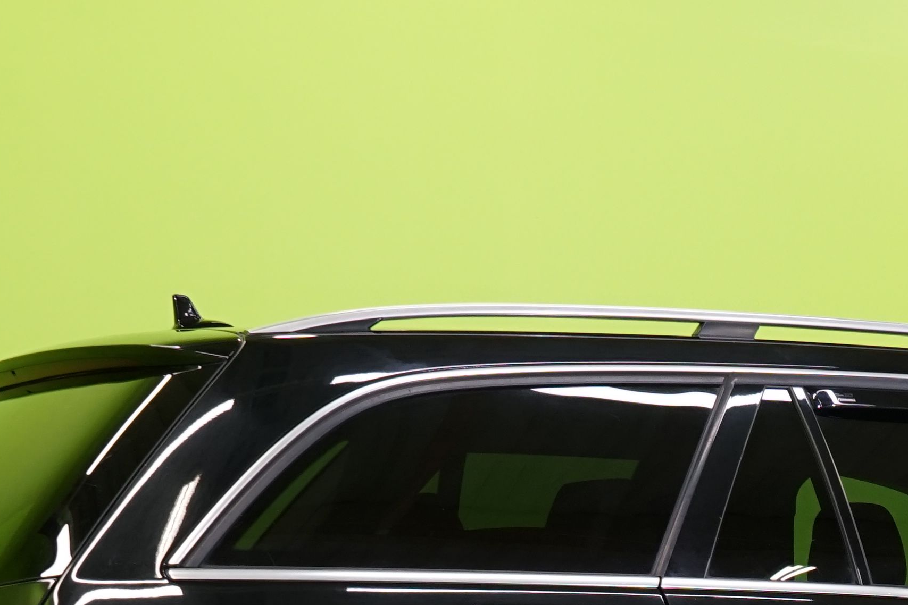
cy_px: 816
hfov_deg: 17.3
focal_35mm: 116
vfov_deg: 11.5
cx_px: 856
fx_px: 2926
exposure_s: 1/30
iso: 640
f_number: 6.3
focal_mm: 33
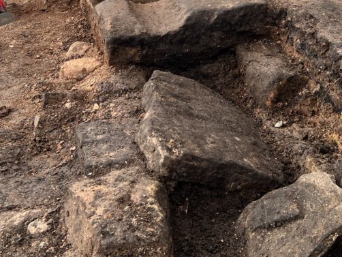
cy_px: 17
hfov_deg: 36.1
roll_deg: +0.6
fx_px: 524
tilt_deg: -14.9
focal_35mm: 53
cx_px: 179
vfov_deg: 26.5
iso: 50
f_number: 1.5
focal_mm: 5.7
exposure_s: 1/1089
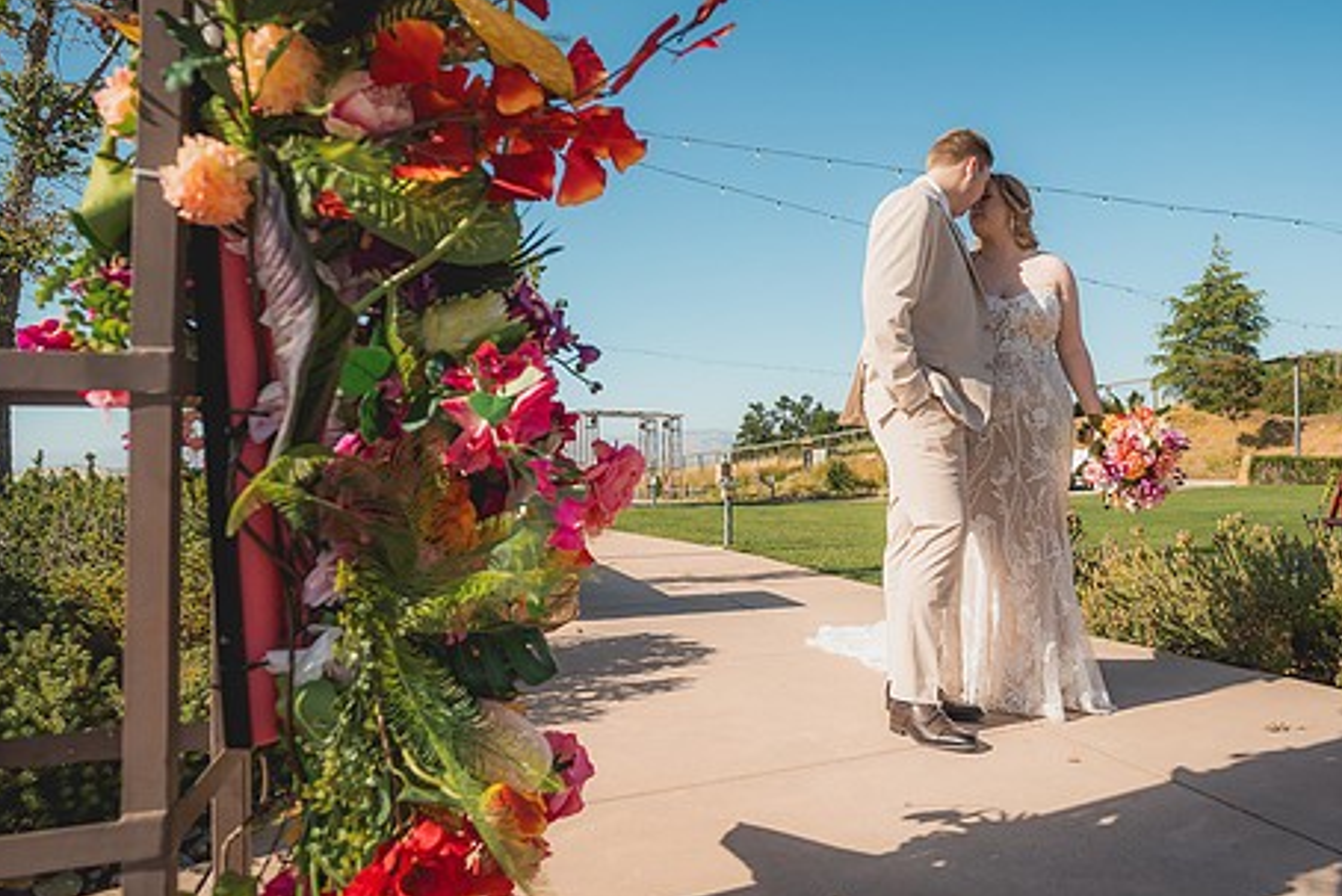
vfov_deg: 55.1
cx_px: 792
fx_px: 858
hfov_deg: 75.4
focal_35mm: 23
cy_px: 436
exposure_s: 1/2000
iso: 125
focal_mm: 18
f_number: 2.8
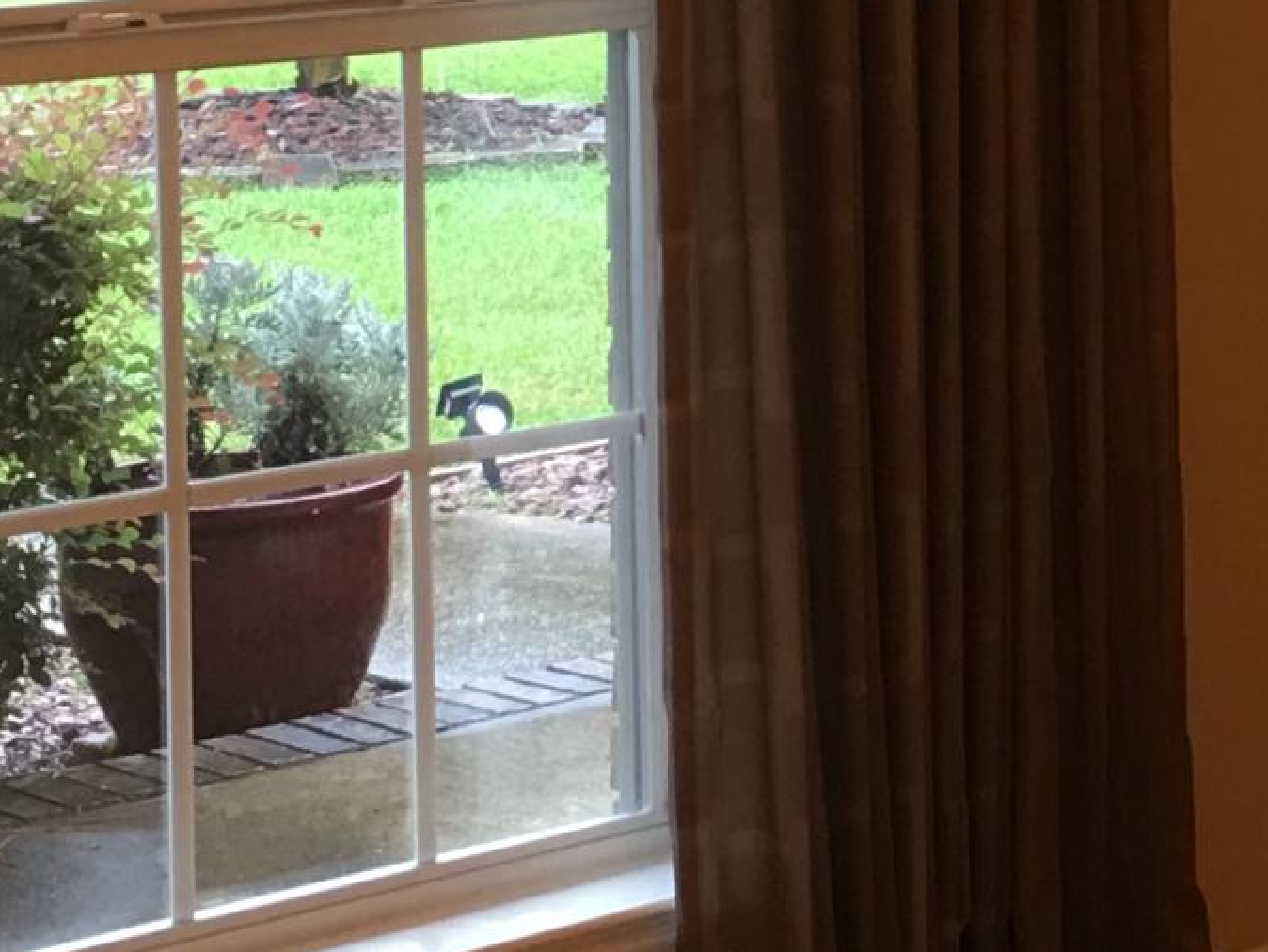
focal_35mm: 129
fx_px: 4727
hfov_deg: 14.5
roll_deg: +0.4
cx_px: 1714
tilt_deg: -4.6
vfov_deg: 11.4
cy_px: -9
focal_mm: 4.15
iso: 40
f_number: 2.2
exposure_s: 1/30
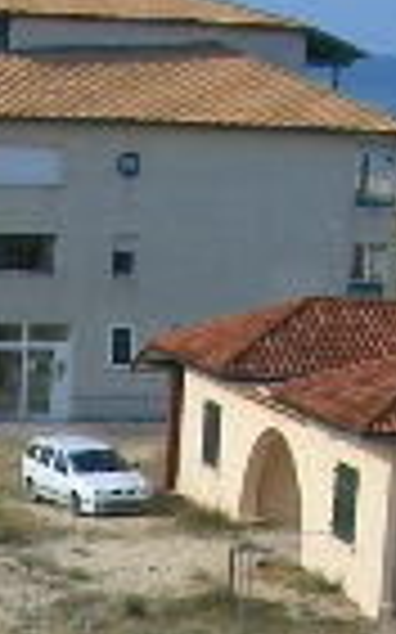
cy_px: 926
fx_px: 2904
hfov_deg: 7.6
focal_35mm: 168
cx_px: -220
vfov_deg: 12.0
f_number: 4.3
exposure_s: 1/800
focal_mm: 5.8
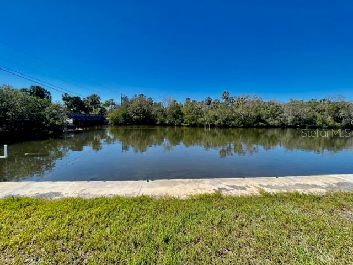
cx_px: 176
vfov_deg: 89.9
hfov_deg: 106.2
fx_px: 133
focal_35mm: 13
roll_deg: -1.1
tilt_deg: -7.3
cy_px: 132
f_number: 1.8
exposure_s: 1/1043
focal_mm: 1.57
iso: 32
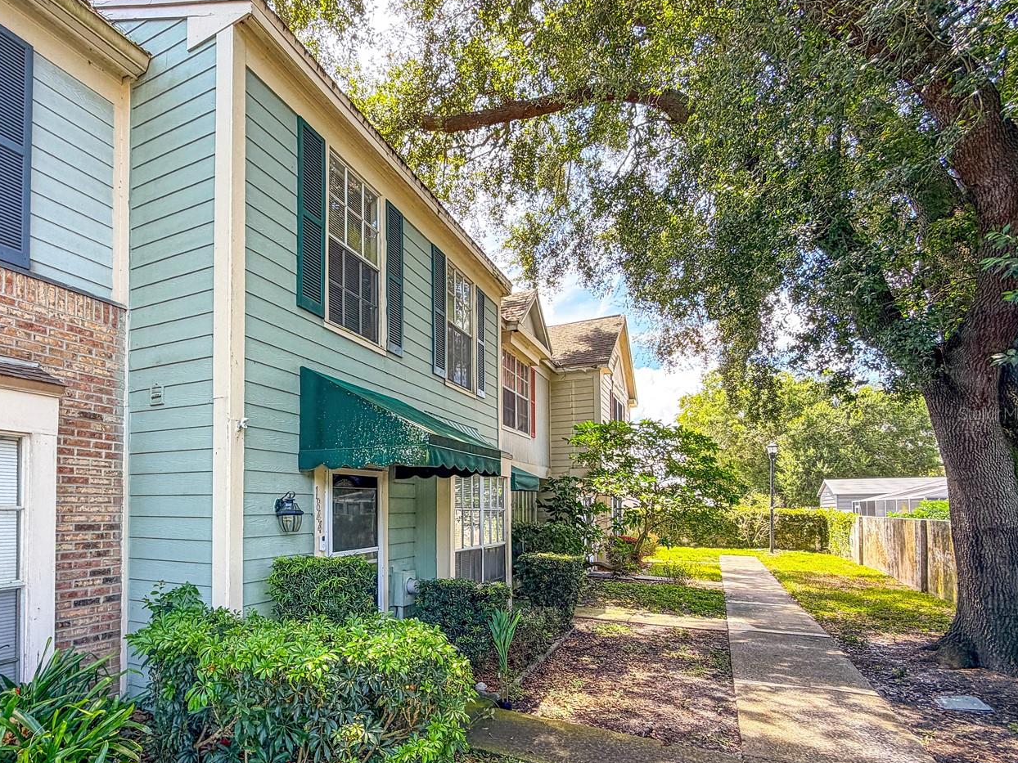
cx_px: 381
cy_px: 413
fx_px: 529
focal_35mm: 18
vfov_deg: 71.5
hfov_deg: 86.0
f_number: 2.2
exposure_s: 1/140
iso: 50
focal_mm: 2.22
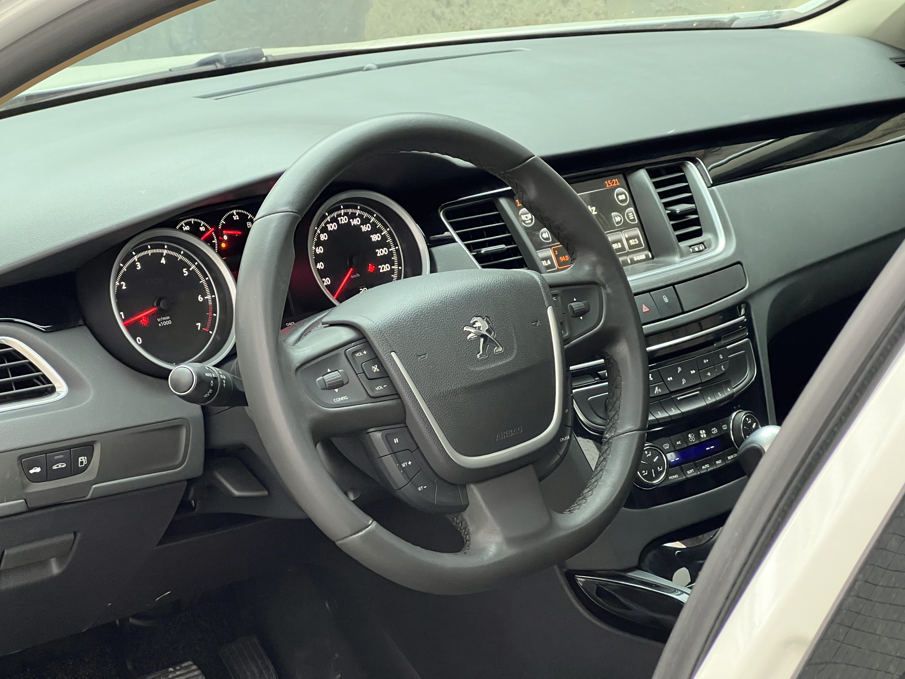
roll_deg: -0.7
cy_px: 340
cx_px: 452
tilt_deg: -16.3
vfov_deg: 19.1
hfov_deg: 25.3
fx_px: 2013
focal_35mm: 77
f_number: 2.8
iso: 800
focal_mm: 9
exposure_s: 1/59
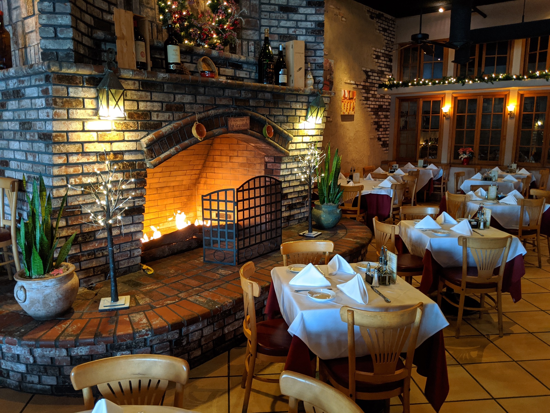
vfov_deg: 51.4
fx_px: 429
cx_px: 275
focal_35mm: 27
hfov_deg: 65.3
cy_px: 206
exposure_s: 1/24
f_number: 1.8
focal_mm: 4.44
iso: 361
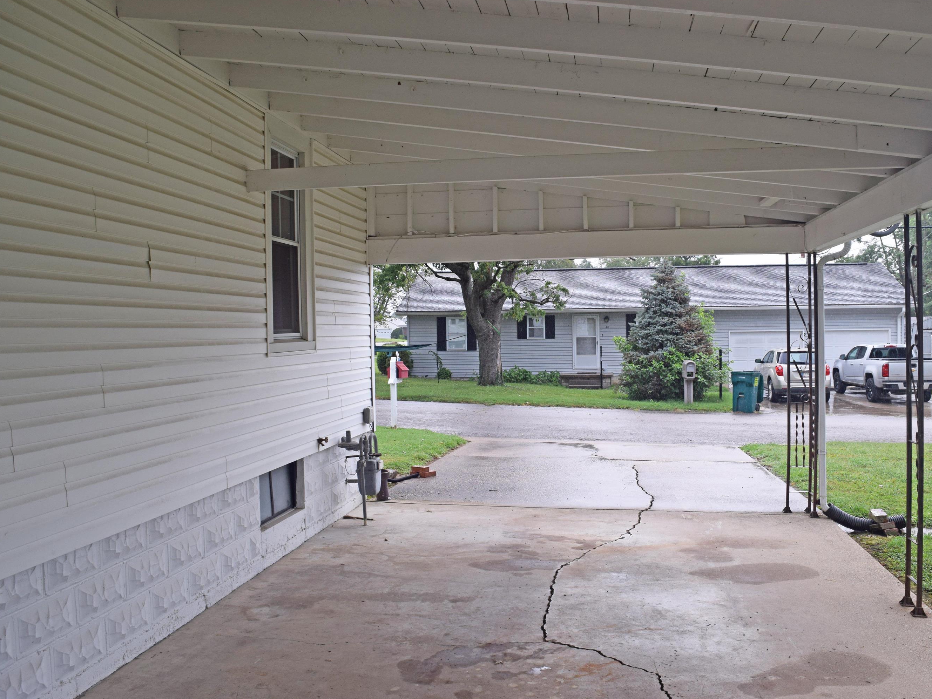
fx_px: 808
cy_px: 354
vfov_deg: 46.8
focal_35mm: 30
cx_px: 518
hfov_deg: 59.8
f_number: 7.1
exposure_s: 1/200
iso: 400
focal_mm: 18
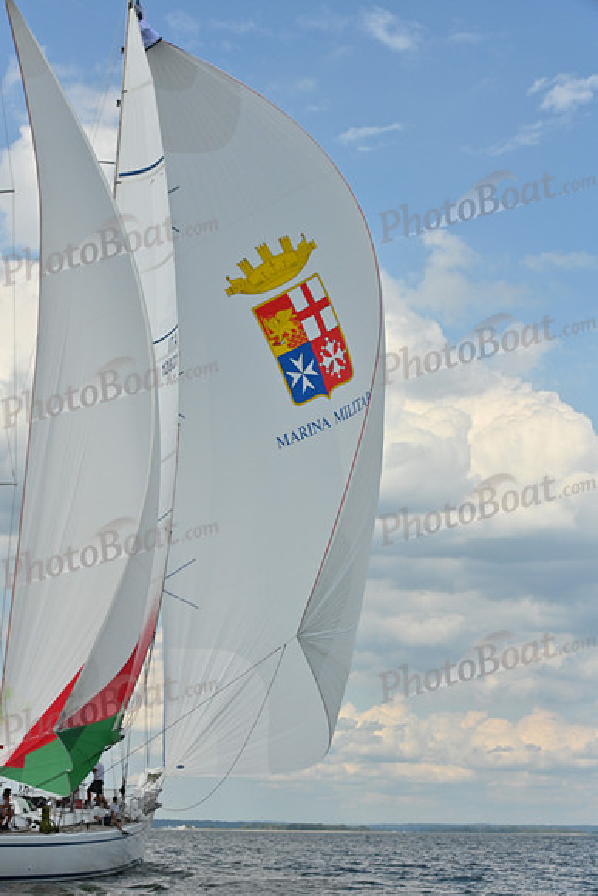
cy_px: 448
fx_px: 1743
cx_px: 299
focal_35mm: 70
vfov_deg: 28.8
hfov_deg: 19.5
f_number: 9
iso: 320
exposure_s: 1/1250
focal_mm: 70
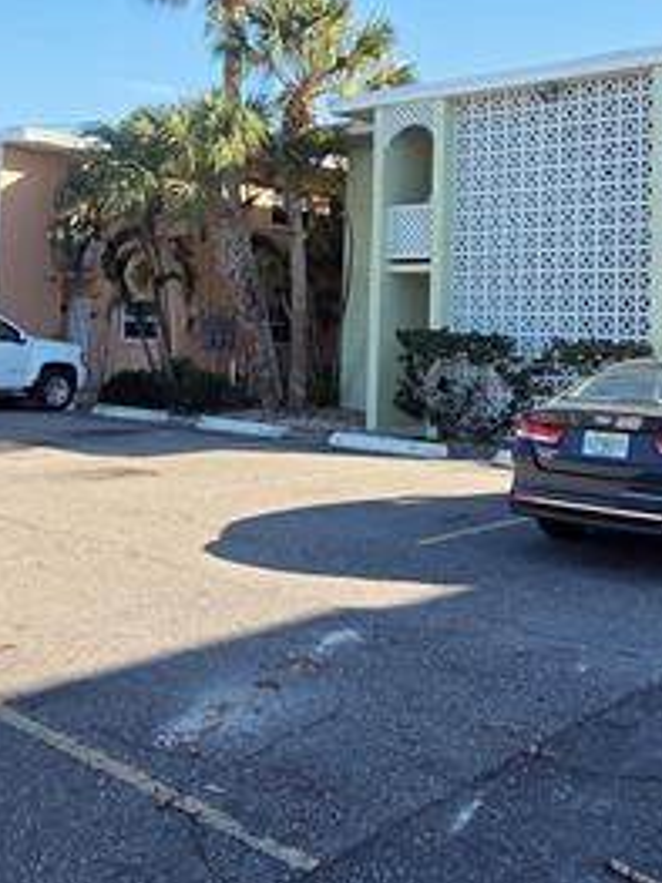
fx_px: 970
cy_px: 265
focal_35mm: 38
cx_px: 313
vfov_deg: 47.8
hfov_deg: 37.7
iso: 50
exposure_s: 1/861
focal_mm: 2.2
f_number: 2.2
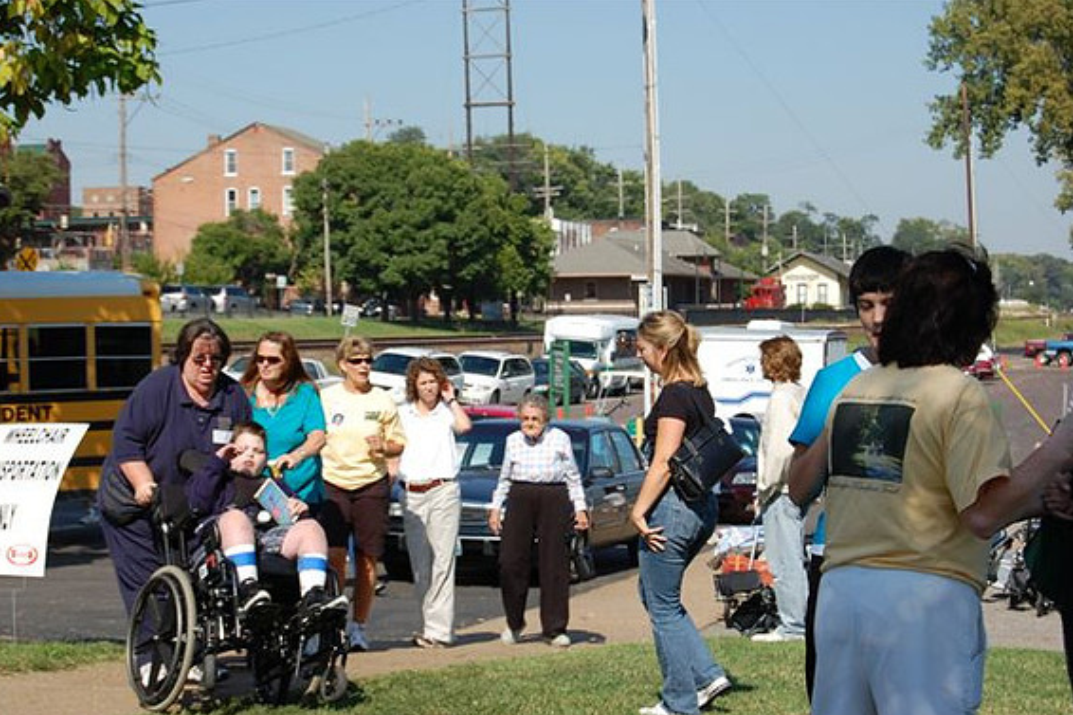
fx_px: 2518
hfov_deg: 24.1
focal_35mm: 85
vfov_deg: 16.2
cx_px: 531
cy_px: 362
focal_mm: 55
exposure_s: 1/400
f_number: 10
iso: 200
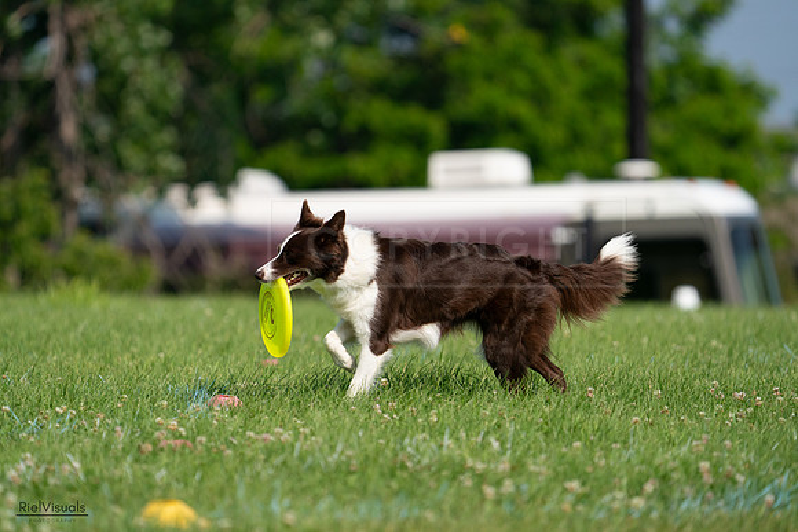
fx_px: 9024
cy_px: 266
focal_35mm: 407
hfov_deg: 5.1
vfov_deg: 3.4
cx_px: 399
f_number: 6.3
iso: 800
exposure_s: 1/4000
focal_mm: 407
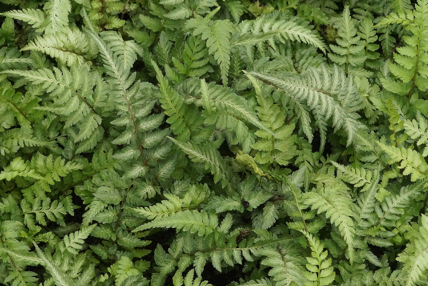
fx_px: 2734
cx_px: 210
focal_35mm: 230
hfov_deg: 9.0
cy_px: 68
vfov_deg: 6.0
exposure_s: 1/160
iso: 2500
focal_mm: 100
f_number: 13
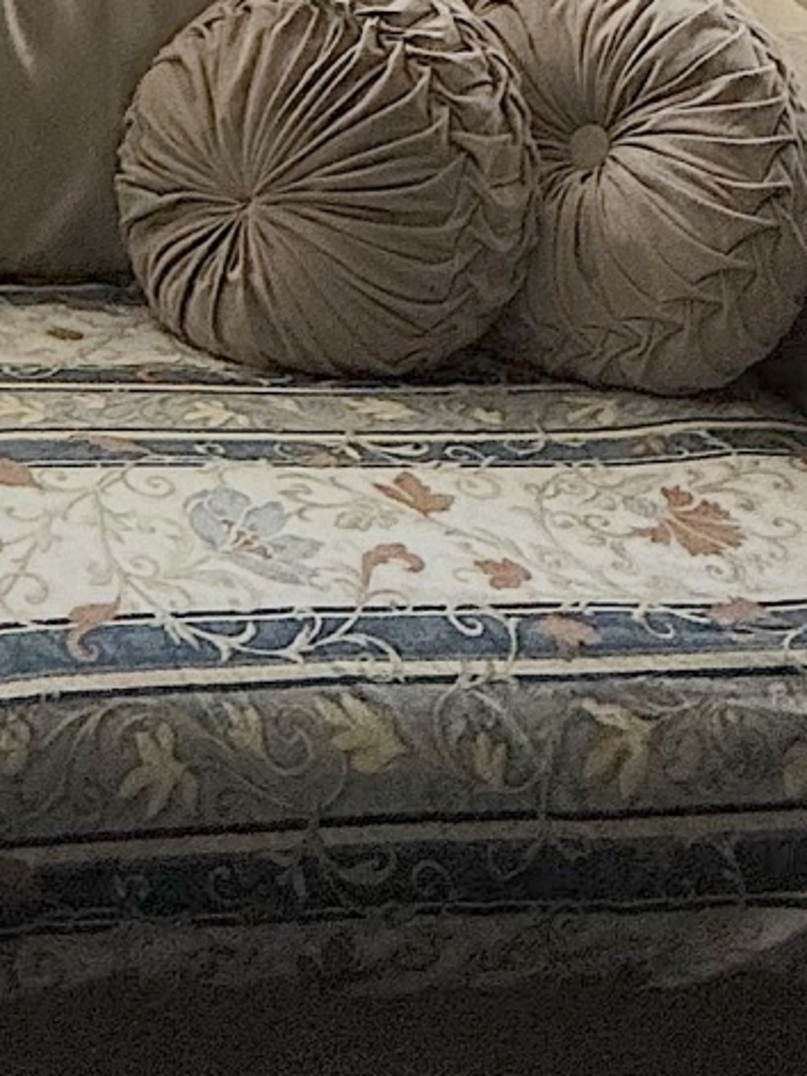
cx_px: -340
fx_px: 2362
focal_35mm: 76
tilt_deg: +0.3
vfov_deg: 19.5
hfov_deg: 17.7
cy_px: -841
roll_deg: -1.7
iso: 50
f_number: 2.2
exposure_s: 1/1256
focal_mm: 2.22
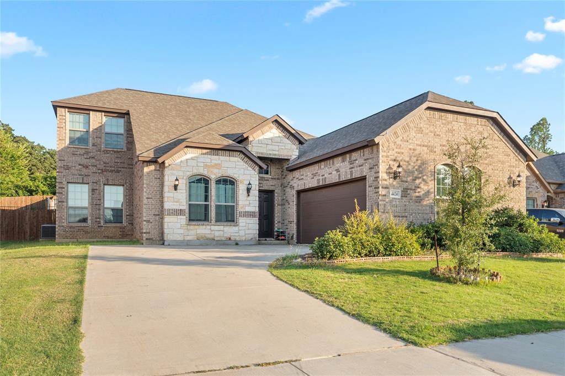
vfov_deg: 51.8
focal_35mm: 25
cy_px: 188
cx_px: 282
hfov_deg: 72.2
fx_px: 388
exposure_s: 1/250
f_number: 2.8
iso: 100
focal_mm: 24.7
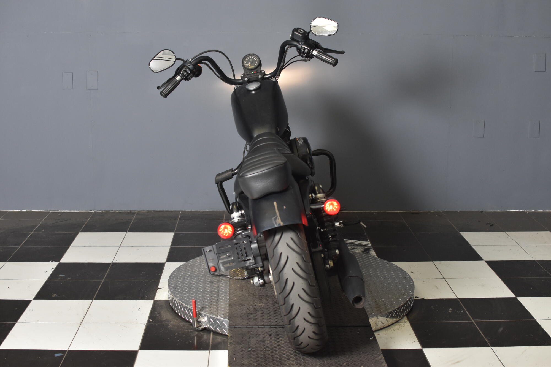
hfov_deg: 37.9
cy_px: 184
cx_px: 276
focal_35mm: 52
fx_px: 803
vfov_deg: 25.7
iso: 800
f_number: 4.5
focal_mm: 35
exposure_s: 1/160
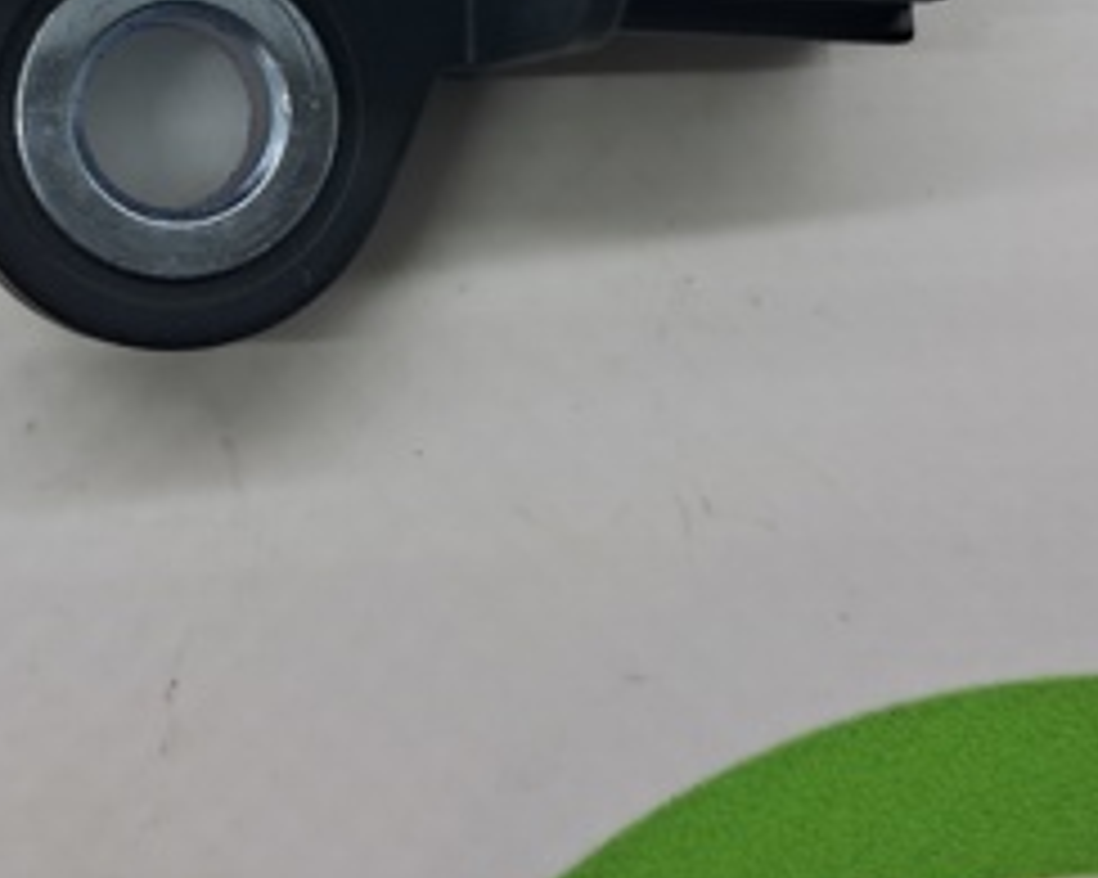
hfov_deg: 27.3
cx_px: 315
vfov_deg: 20.8
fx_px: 2241
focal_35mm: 69
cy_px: -155
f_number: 1.8
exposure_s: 1/100
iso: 50
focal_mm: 4
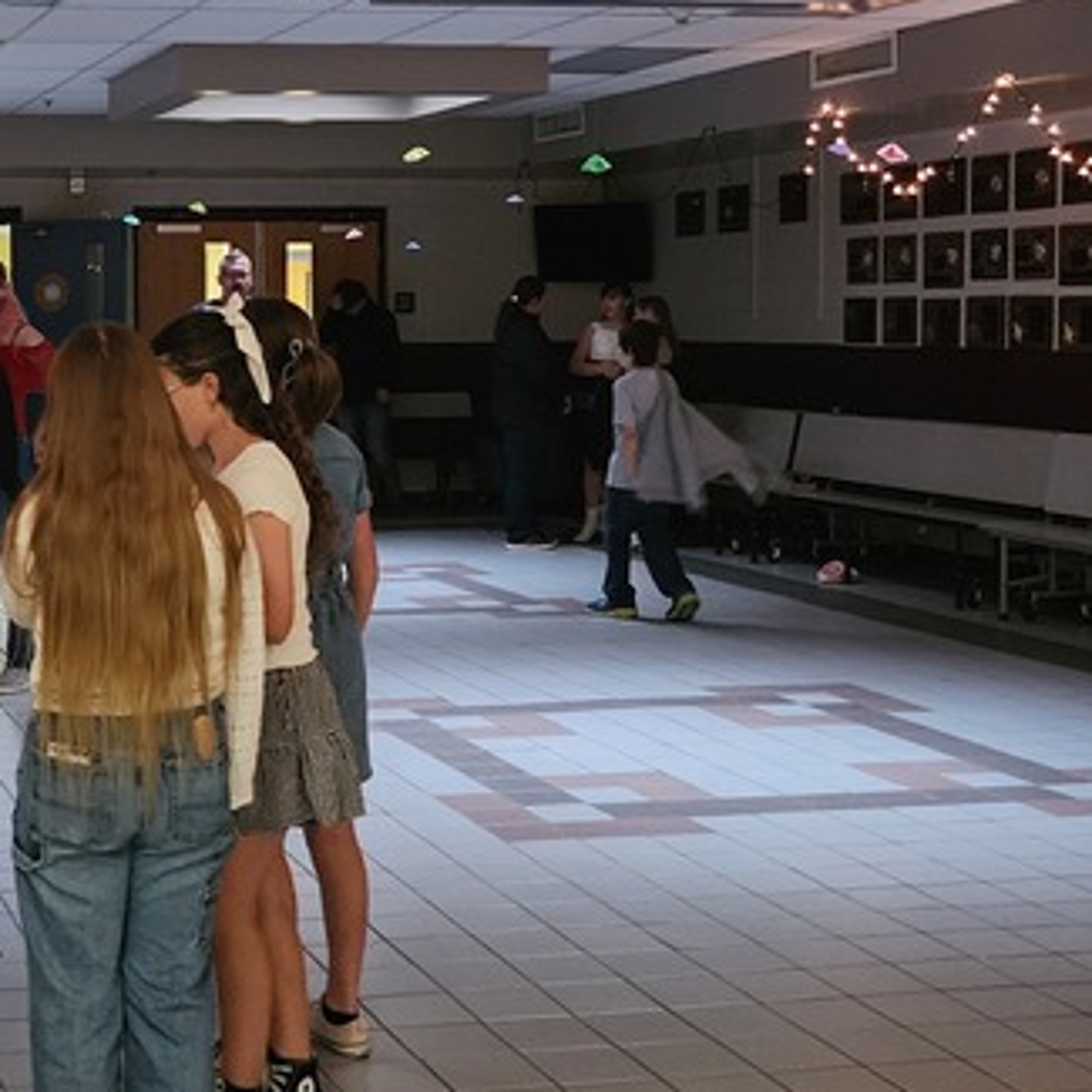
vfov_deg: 26.8
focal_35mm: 64
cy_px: 444
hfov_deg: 25.8
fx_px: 2284
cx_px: 54
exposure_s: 1/40
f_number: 1.8
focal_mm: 6.4
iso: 640
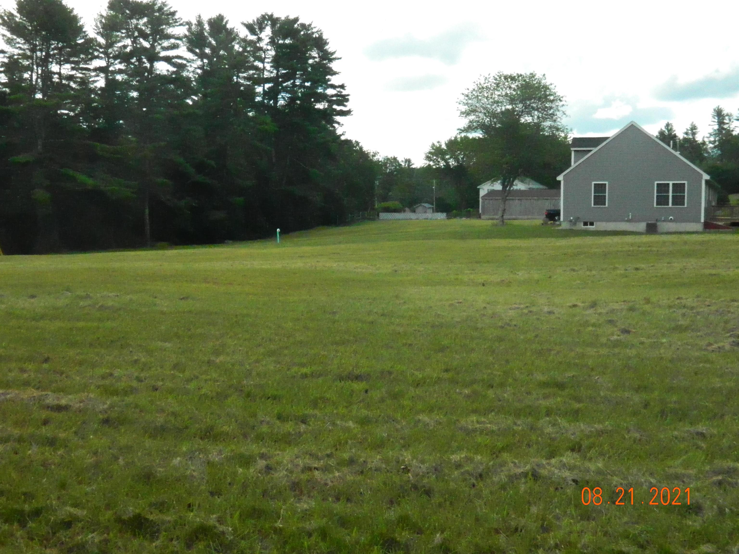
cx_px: 370
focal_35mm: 47
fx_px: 1003
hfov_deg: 40.4
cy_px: 277
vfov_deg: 30.9
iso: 1600
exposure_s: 1/1000
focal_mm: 8.4
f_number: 10.2
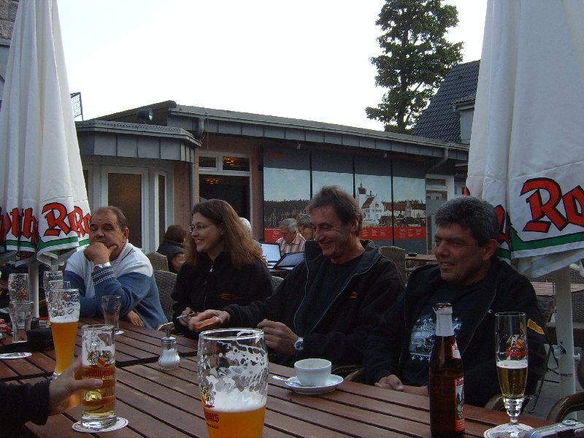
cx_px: 292
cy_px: 219
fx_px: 590
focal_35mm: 35
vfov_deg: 40.7
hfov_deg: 52.6
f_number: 5.8
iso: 50
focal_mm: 5.8
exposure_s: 1/60
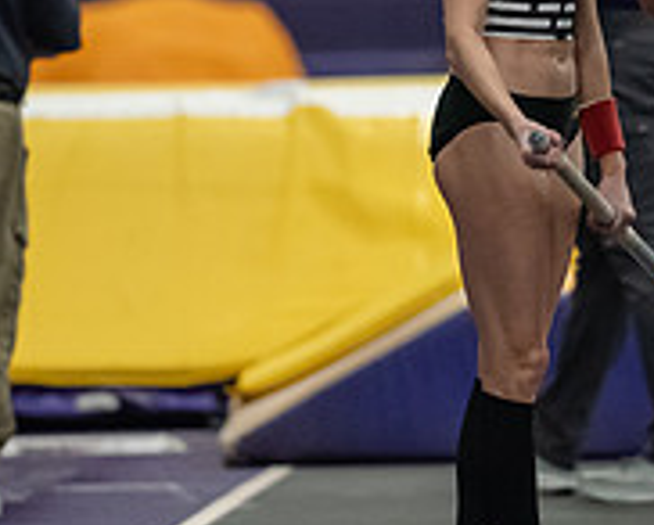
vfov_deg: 1.7
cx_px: 625
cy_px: 31
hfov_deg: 2.2
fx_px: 17400
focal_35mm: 898
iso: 5000
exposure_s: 1/800
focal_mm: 300
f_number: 2.8
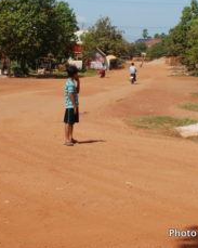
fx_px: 609
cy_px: 68
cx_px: 116
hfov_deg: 18.5
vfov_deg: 22.8
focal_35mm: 83
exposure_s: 1/80
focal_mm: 27
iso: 100
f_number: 16
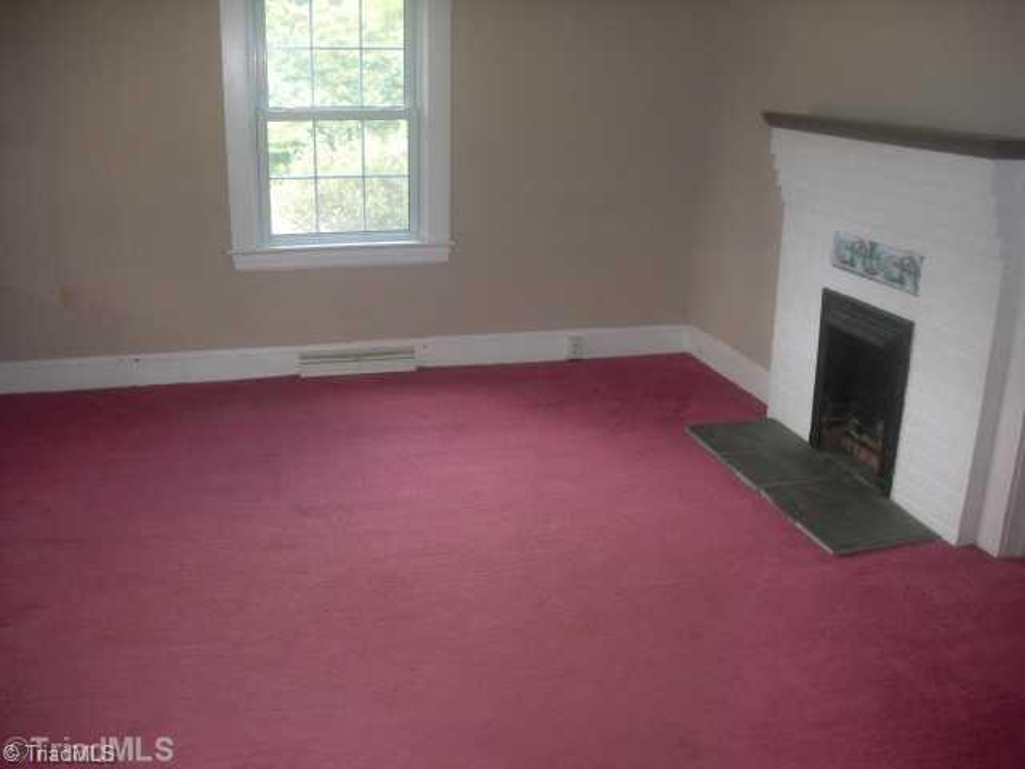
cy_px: 384
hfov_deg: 51.4
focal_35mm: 36
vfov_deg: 39.7
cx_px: 512
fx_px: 1066
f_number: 2.8
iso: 200
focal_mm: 6.3
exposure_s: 1/60
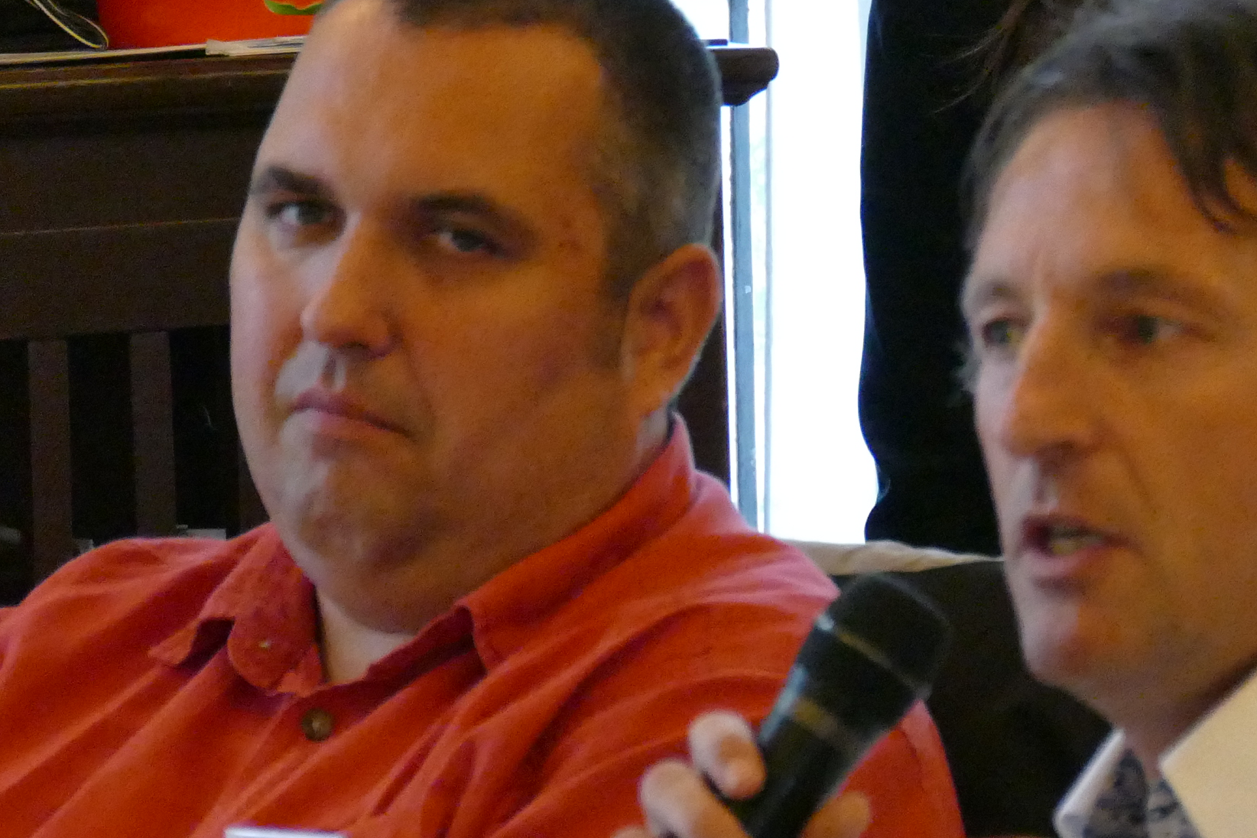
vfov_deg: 2.8
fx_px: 17422
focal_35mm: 499
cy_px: 144
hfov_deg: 4.1
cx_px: 849
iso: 3200
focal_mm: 76.94
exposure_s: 1/100
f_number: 4
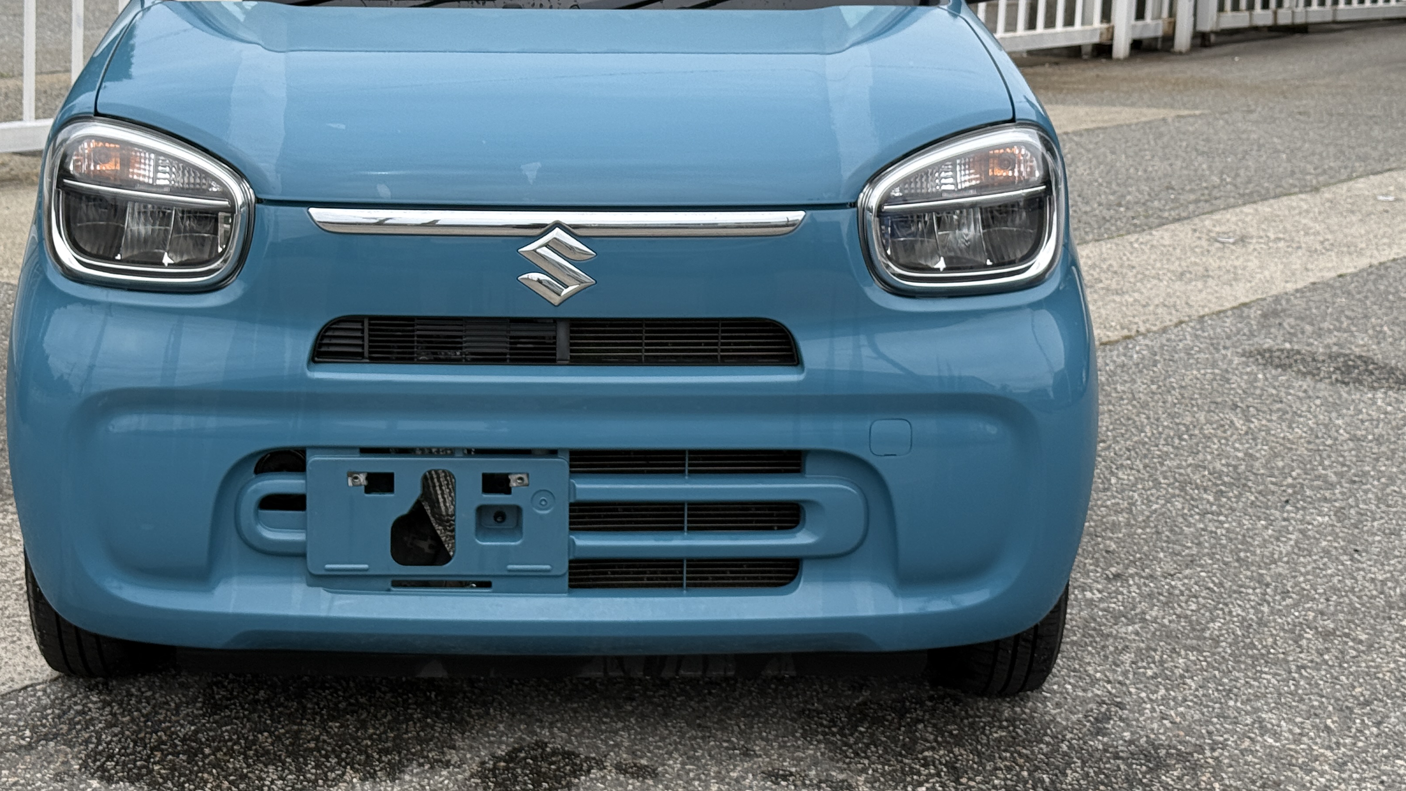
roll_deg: -2.5
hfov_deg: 31.8
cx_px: 547
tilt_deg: -7.6
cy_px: 157
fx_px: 2461
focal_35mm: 66
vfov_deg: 18.1
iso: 64
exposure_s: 1/2976
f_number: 1.78
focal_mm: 6.76
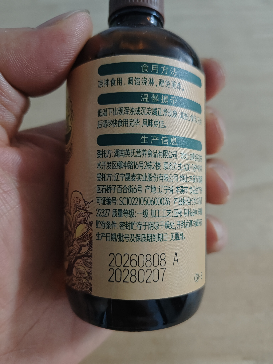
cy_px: 182
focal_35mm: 23
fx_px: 242
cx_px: 136
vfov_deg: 73.9
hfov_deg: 58.9
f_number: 1.88
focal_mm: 5.56
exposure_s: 1/25
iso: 2812
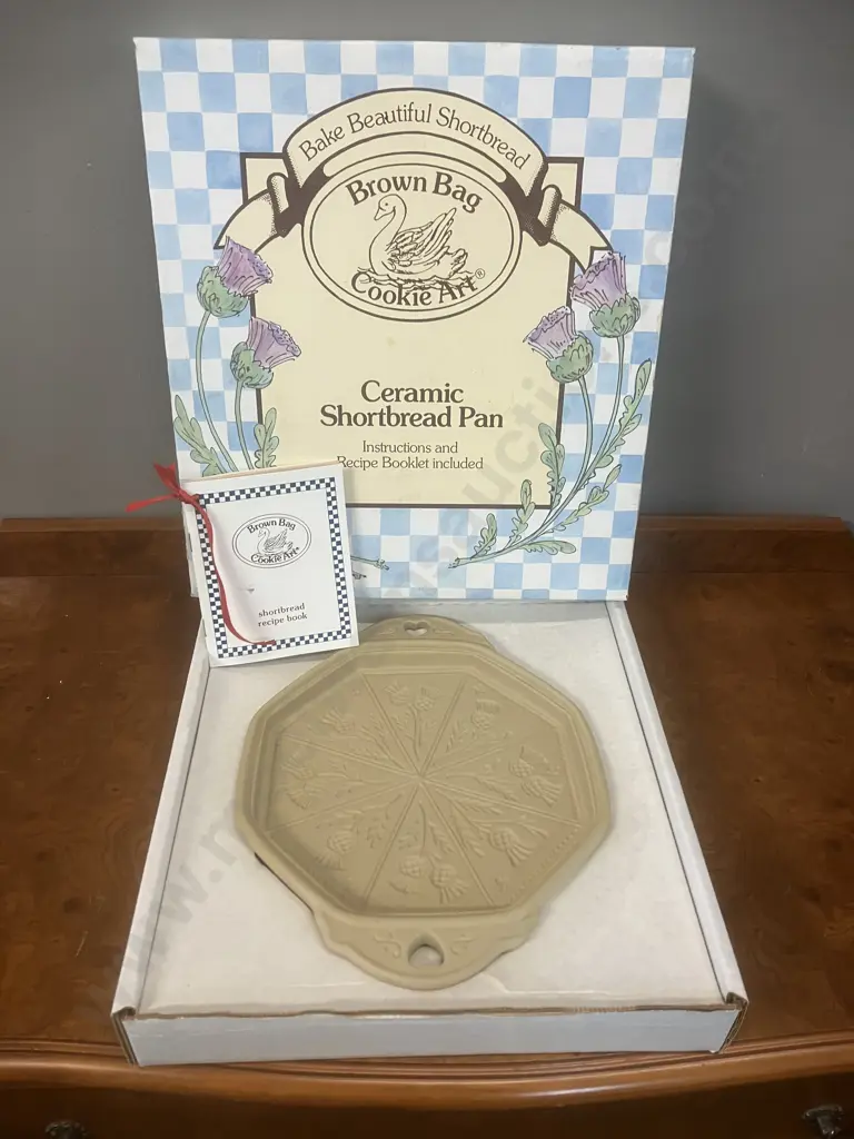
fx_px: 921
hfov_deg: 49.7
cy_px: 570
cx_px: 427
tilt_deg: -37.5
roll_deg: -1.8
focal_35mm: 28
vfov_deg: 63.4
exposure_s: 1/50
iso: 100
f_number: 1.8
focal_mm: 3.99
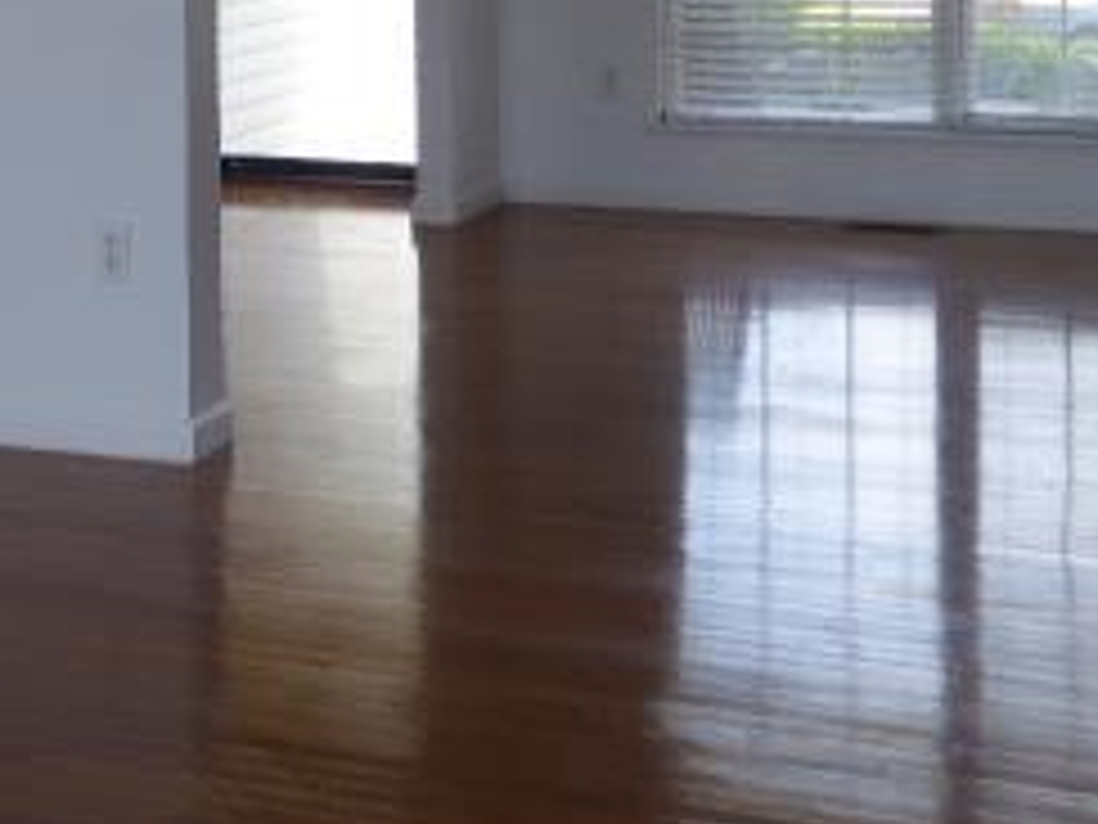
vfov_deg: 18.5
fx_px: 2411
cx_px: 140
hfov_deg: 25.0
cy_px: -122
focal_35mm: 76
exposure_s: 1/80
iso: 100
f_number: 3.5
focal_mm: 5
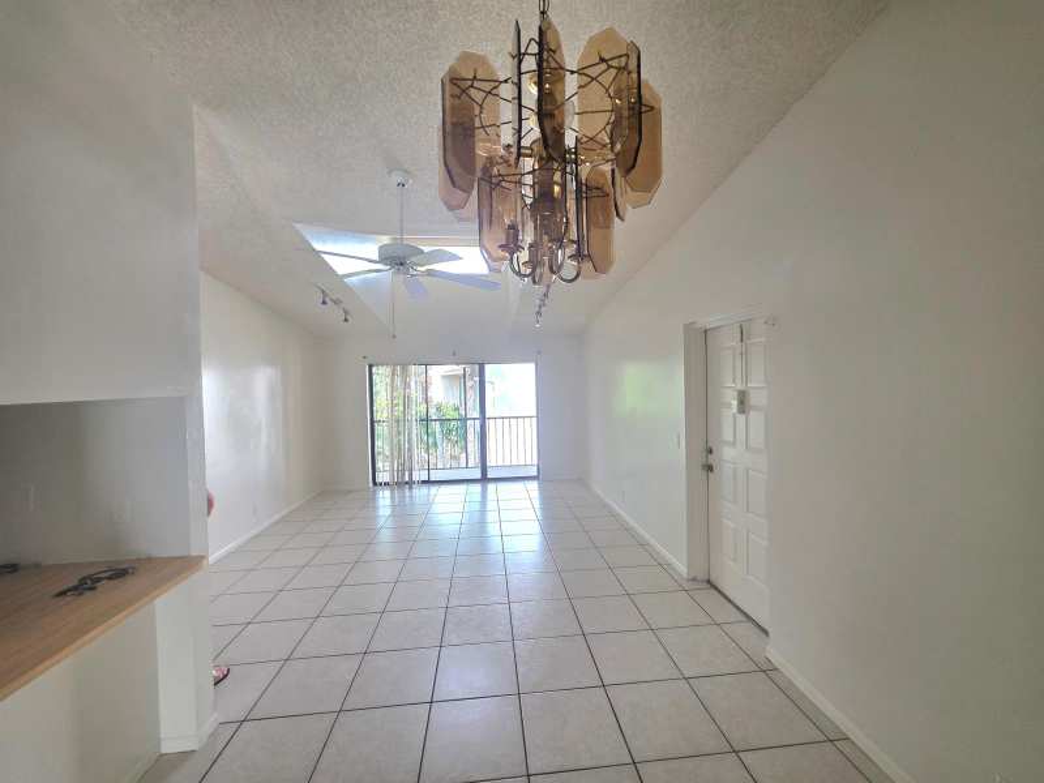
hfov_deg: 106.2
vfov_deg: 89.9
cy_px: 392
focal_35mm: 13
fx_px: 392
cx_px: 522
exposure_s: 1/120
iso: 100
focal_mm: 2.2
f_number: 1.9
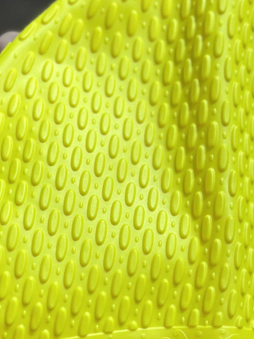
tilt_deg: -48.8
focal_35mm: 118
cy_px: 201
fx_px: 1154
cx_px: 177
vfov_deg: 16.7
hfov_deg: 12.5
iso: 80
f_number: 1.78
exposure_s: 1/314
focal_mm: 6.86
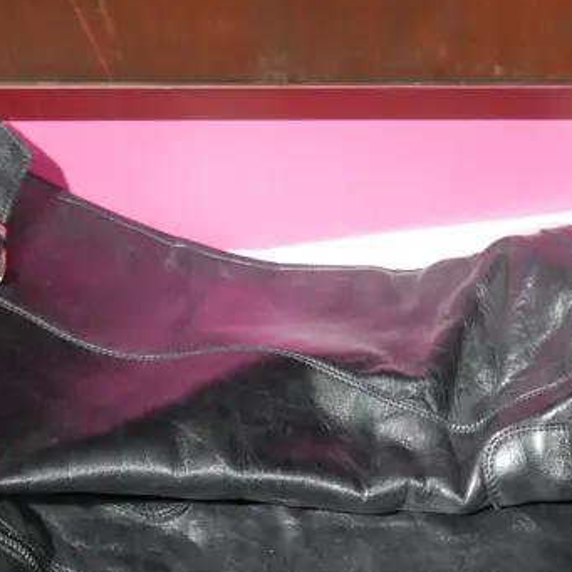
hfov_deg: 20.3
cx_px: 396
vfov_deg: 20.1
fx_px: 1589
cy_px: 490
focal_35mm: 85
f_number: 3.6
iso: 1600
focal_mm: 16
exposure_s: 1/60
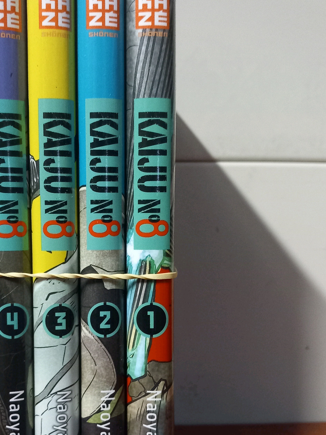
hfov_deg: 32.7
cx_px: 114
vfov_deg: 42.6
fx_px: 552
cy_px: 276
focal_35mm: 44
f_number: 1.8
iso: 800
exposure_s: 1/16.7
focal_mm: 4
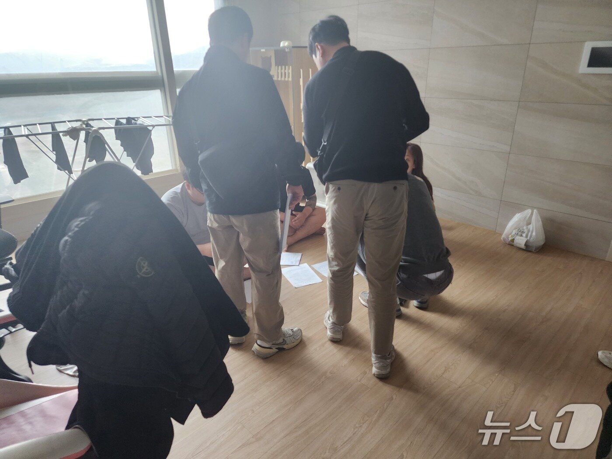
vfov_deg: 58.9
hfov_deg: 73.9
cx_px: 306
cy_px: 230
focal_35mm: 23
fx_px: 407
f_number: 1.8
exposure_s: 1/120
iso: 320
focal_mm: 6.4
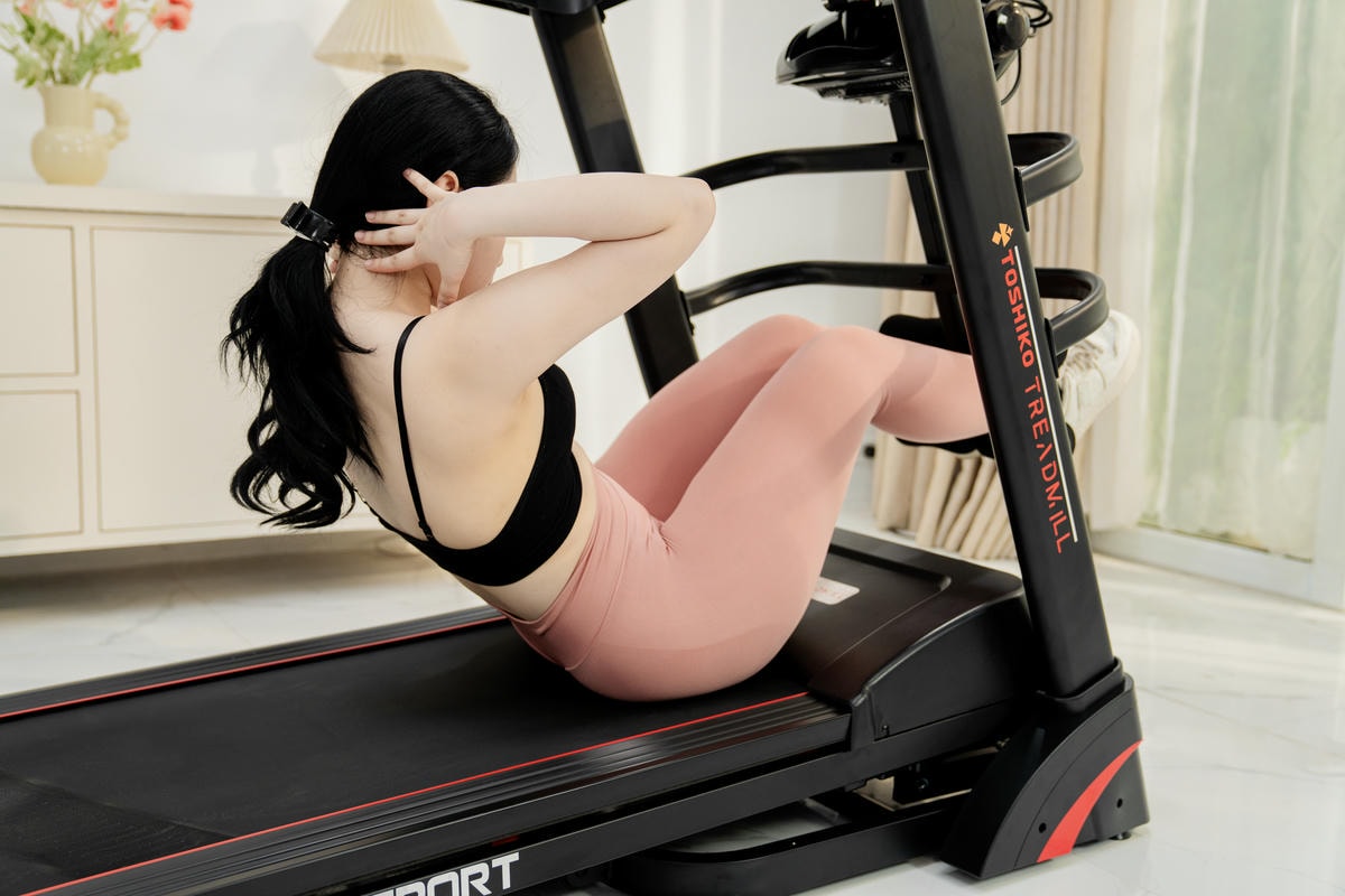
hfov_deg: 51.9
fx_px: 1382
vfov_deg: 35.9
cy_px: 448
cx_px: 672
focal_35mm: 37
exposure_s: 1/320
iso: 400
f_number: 3.2
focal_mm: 37
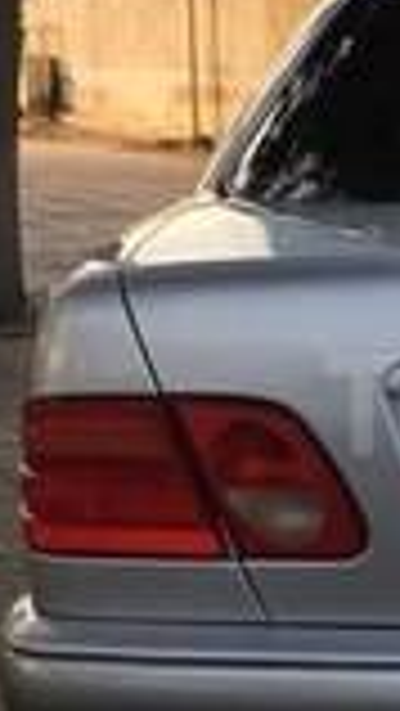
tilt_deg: -8.3
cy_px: 405
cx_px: 670
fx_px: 1865
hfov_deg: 11.5
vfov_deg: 21.5
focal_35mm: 99
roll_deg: +0.0
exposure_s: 1/403
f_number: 2.2
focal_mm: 4.15
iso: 32
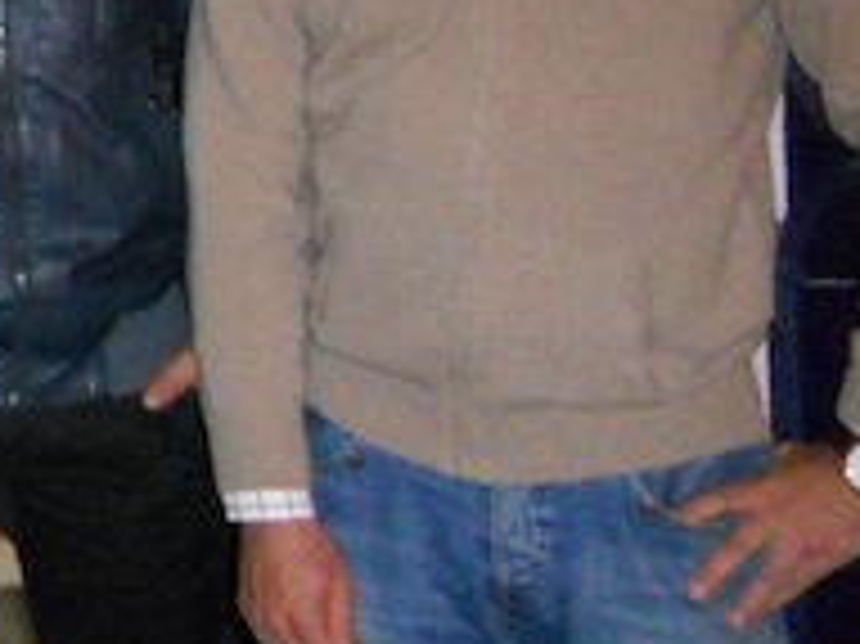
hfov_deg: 14.5
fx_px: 2806
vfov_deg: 12.0
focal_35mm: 113
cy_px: -536
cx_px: -860
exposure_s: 1/25
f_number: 3.2
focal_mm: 4.9
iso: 500
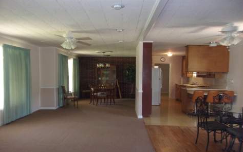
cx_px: 123
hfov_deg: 64.6
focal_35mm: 29
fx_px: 192
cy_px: 82
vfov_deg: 43.2
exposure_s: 1/34
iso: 250
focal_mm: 4.9
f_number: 3
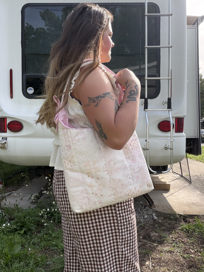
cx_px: 102
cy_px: 136
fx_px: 236
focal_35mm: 30
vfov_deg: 60.0
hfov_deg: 46.8
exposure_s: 1/338
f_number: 1.9
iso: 25
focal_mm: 2.71
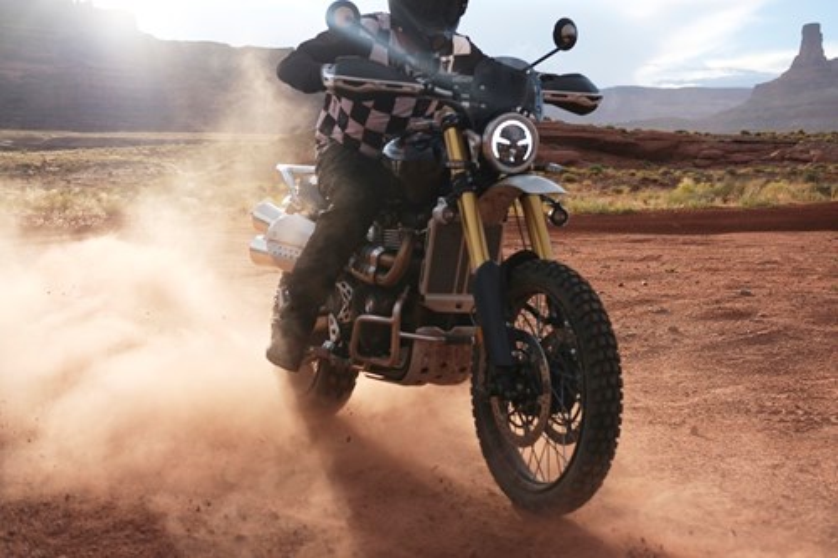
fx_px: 1233
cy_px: 279
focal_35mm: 53
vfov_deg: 25.5
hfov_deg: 37.5
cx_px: 419
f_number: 3.6
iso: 200
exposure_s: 1/1250
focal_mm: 35
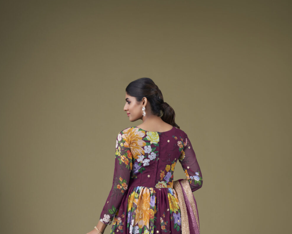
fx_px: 821
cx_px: 146
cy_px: 203
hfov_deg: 20.2
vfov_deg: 16.0
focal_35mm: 95
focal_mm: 67
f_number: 5
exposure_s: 1/160
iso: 100
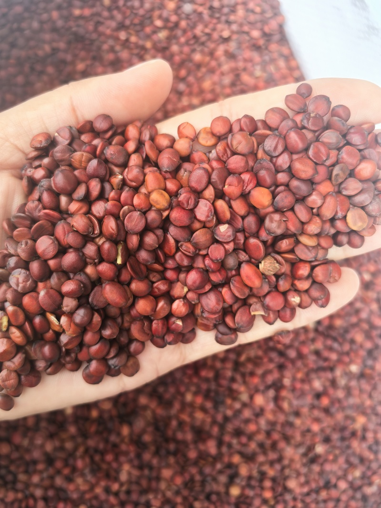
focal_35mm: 27
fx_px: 396
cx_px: 190
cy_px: 254
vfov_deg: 65.3
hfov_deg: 51.3
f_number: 2
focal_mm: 6.35
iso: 64
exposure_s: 1/1027
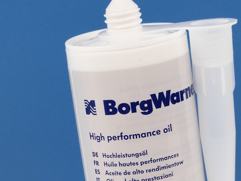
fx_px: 905
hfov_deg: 15.2
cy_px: 120
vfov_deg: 11.4
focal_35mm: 130
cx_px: 140
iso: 100
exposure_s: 1/100
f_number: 3.3
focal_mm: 13.8
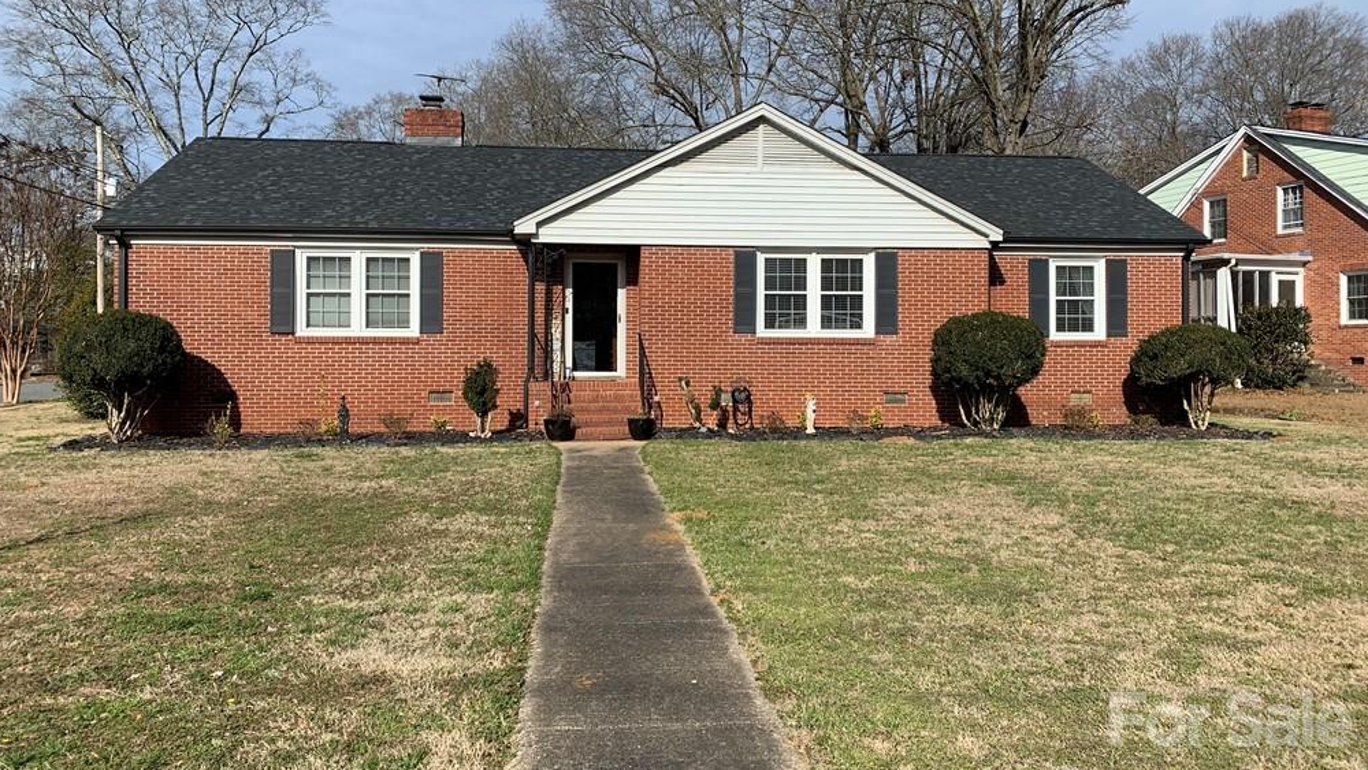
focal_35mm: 29
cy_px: 365
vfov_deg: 40.2
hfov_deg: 66.1
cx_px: 684
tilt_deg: +1.4
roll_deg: +0.2
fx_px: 1052
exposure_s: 1/2833
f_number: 1.8
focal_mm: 4.25
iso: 25
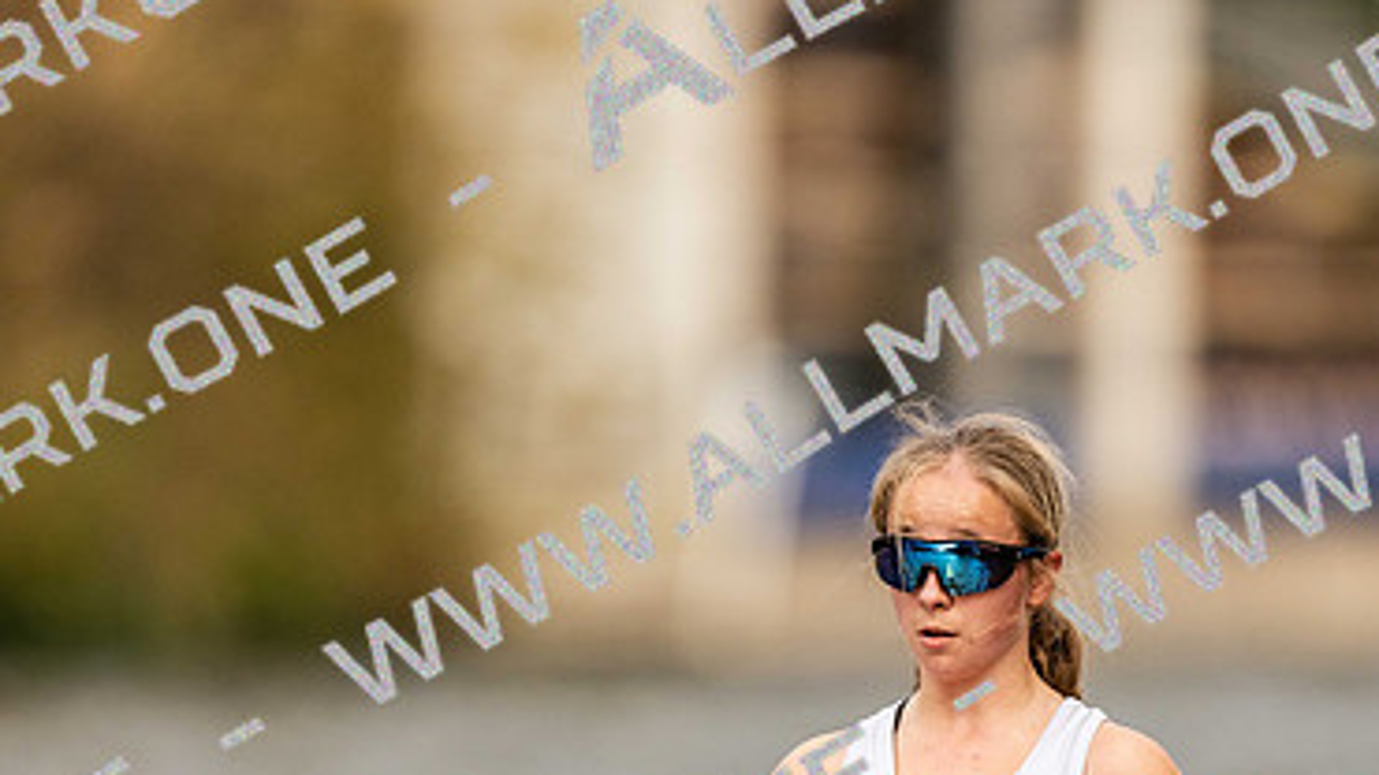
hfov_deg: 2.2
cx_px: 783
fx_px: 36012
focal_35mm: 985
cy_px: 715
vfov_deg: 1.2
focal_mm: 600
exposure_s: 1/2500
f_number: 4
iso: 720
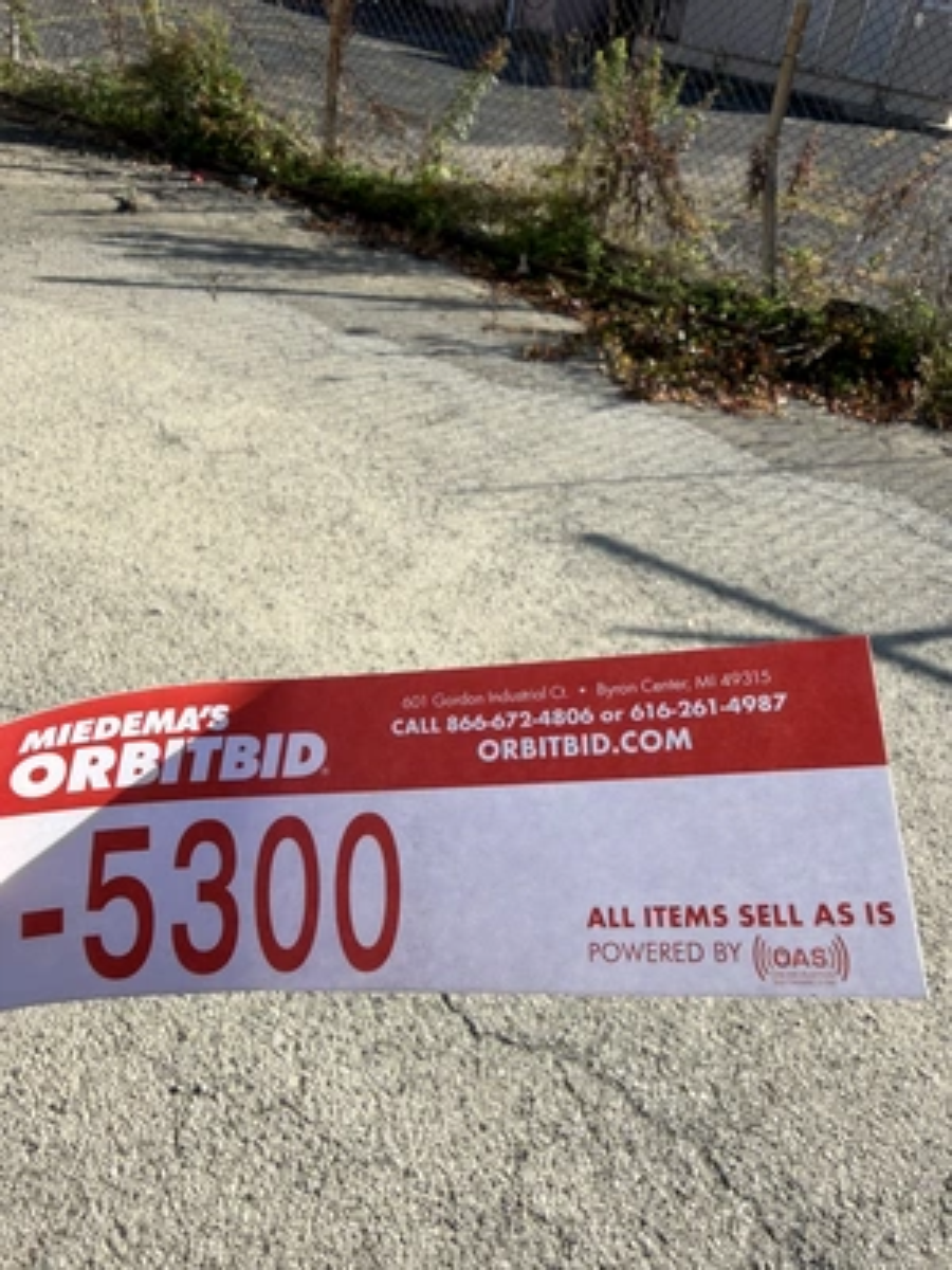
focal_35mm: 24
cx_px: 476
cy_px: 635
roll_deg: -9.4
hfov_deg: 56.8
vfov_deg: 71.6
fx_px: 880
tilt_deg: -34.8
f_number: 2.2
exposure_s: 1/777
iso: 25
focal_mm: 2.22
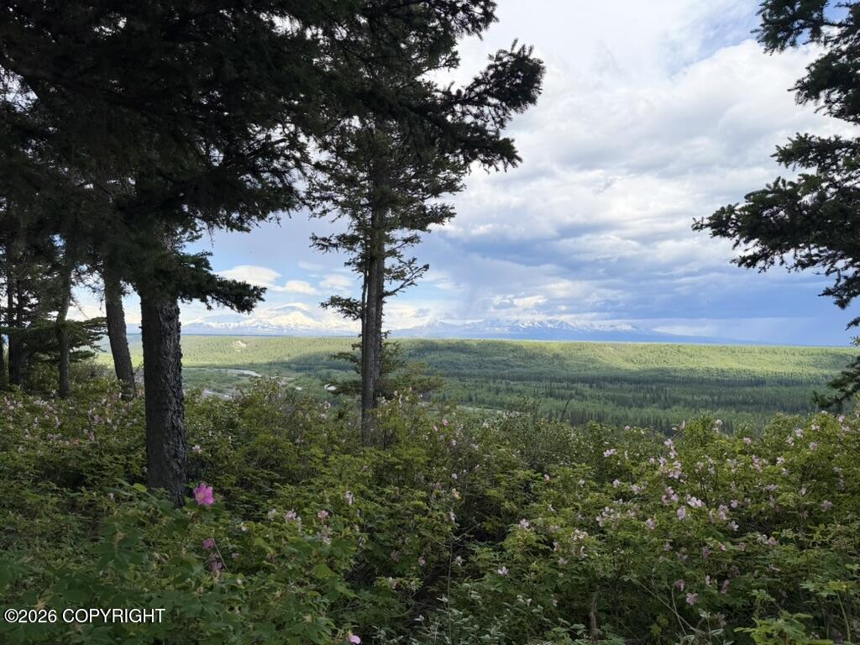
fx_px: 596
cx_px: 430
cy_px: 322
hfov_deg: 71.6
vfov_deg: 56.8
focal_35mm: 24
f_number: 1.78
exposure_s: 1/3759
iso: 80
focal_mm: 6.76
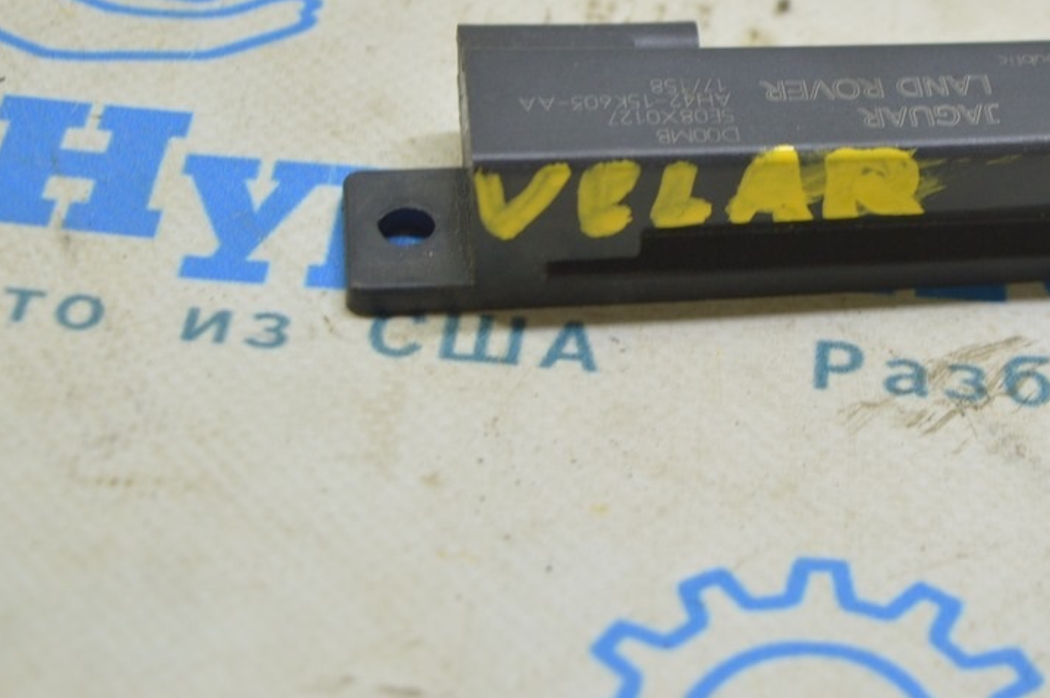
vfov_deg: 13.2
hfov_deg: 19.8
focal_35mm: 103
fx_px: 3001
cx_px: 717
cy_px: 212
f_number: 5.6
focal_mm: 48
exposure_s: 1/20
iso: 400
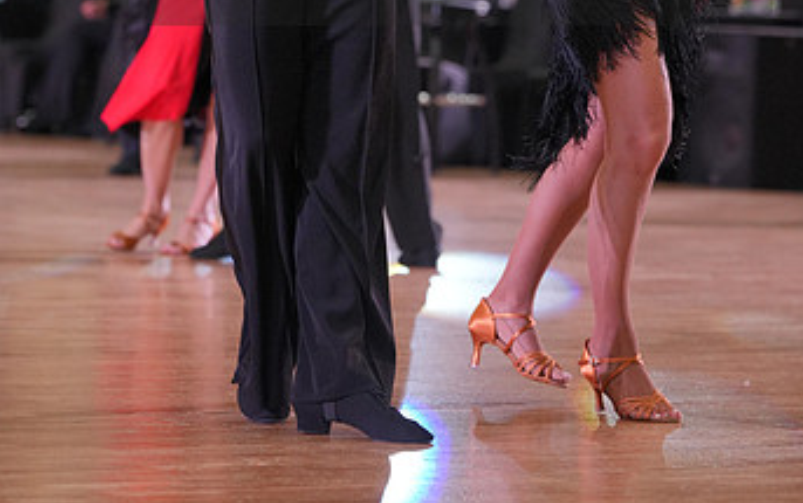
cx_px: 451
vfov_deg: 5.7
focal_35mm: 229
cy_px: -51
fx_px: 5016
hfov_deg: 9.2
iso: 2000
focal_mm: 133
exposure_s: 1/400
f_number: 4
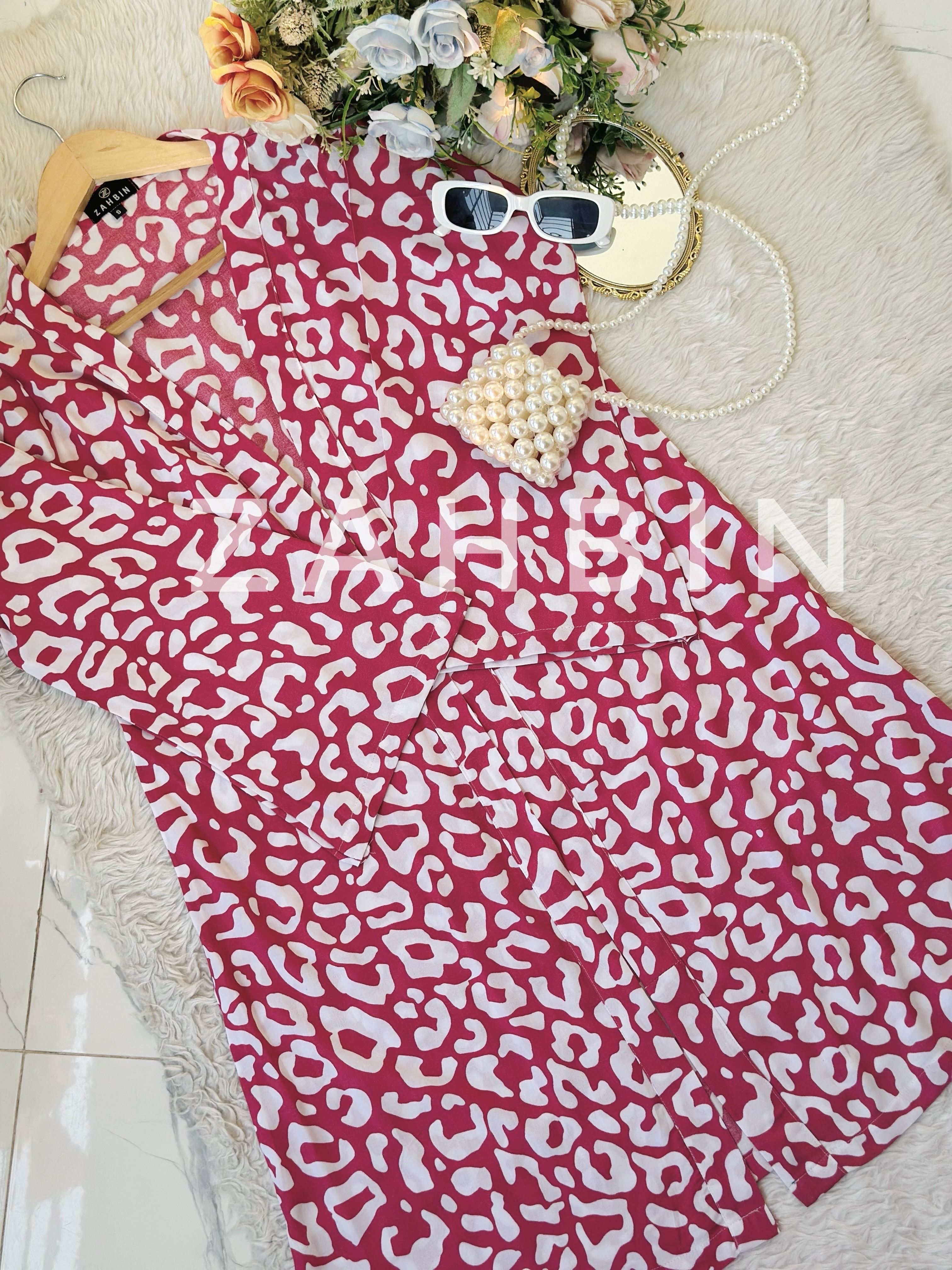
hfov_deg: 30.3
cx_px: 476
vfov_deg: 39.7
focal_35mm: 48
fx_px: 1760
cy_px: 635
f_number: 1.78
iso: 100
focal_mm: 6.86
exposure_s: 1/145
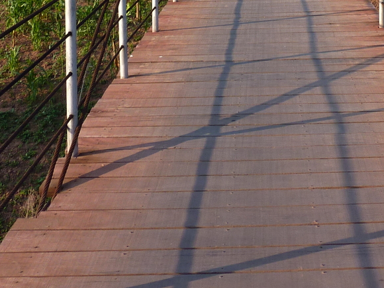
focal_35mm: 69
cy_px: -105
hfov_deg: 27.9
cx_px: 273
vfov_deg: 19.4
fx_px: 765
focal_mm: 4.1
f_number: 4
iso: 80
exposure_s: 1/250
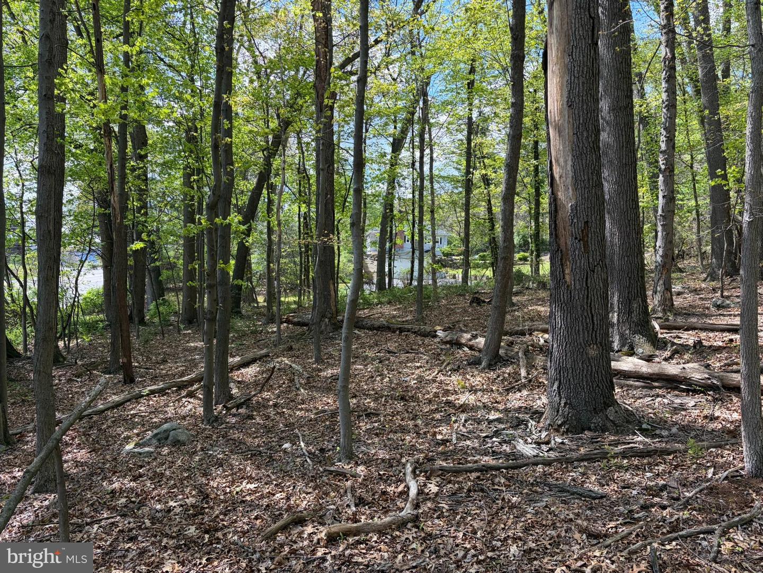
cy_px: 286
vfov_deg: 53.1
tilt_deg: +1.2
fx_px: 573
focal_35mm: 26
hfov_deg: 67.3
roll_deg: -1.3
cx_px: 382
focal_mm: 5.96
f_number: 1.6
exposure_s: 1/561
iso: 50
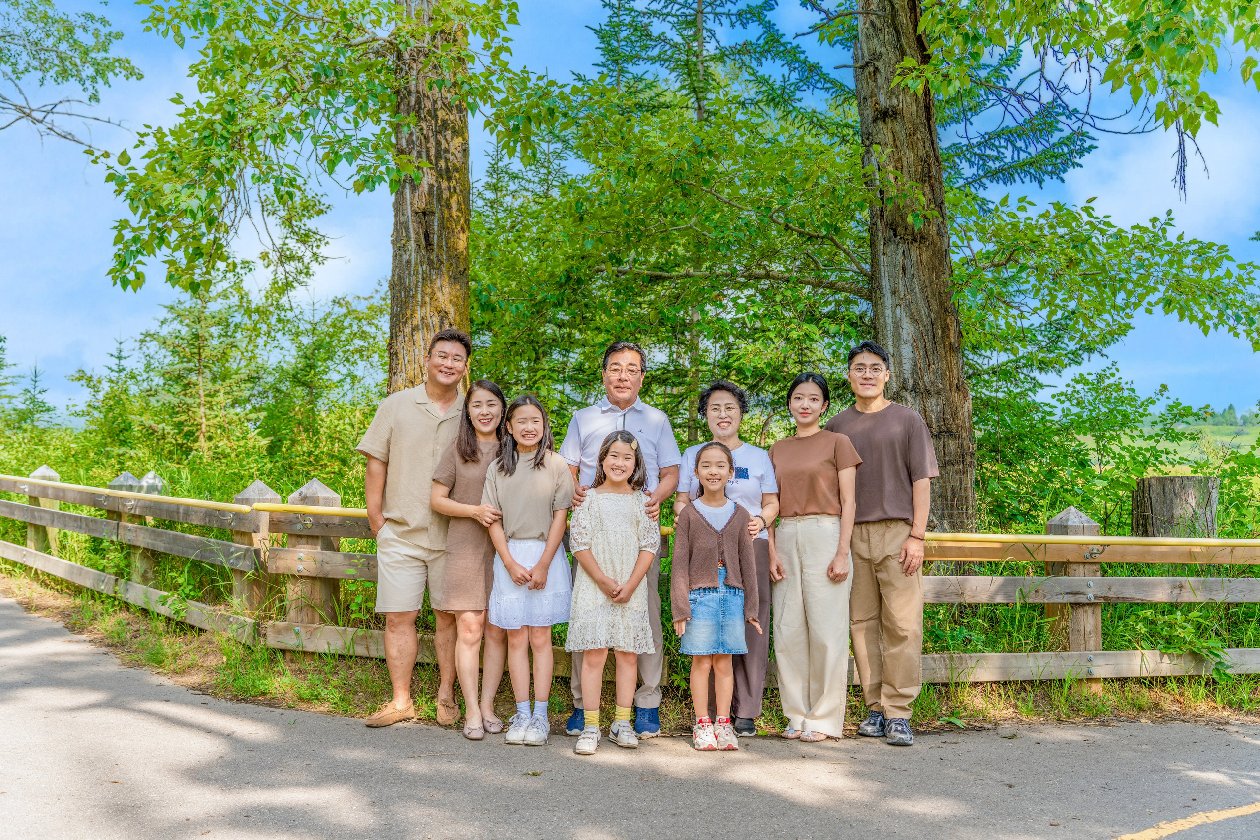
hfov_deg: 58.7
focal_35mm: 32
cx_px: 630
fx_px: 1120
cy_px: 420
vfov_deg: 41.1
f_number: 4
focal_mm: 32
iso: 100
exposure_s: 1/320
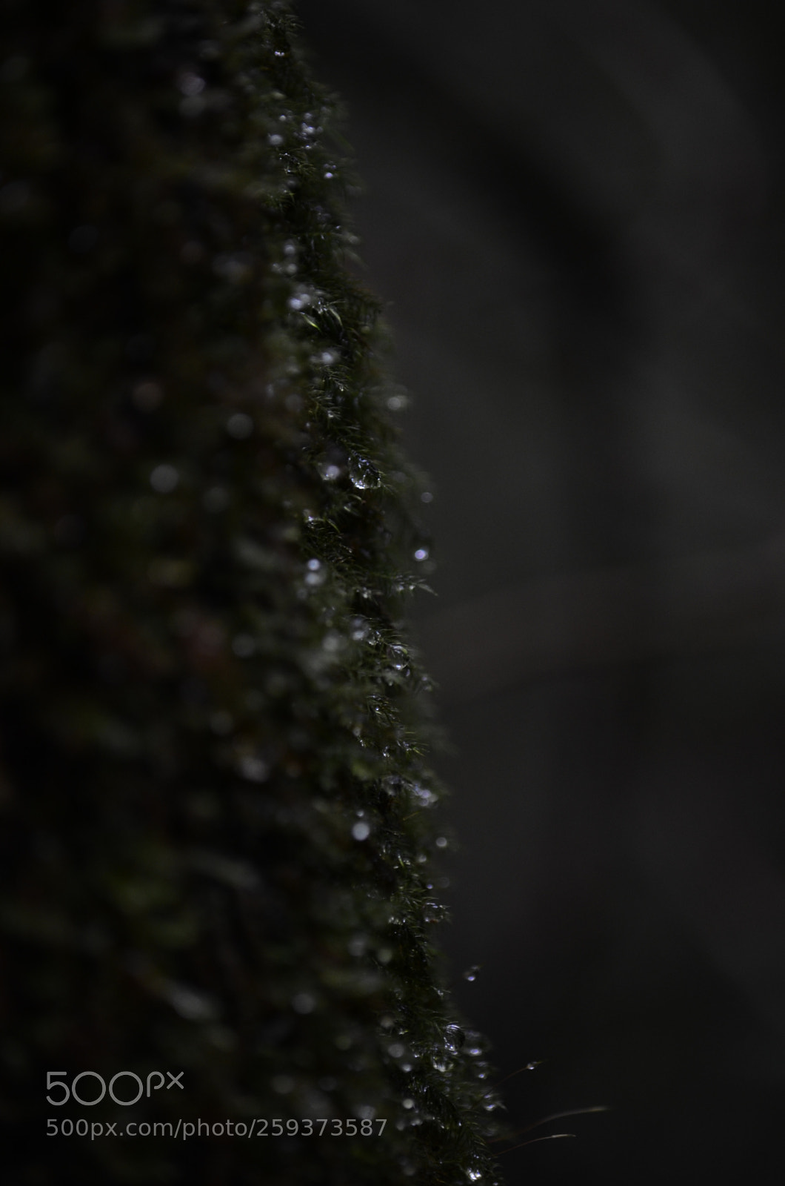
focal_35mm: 330
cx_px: 392
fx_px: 10840
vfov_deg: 6.3
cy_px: 593
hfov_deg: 4.1
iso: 500
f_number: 5.3
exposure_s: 1/50
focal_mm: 220
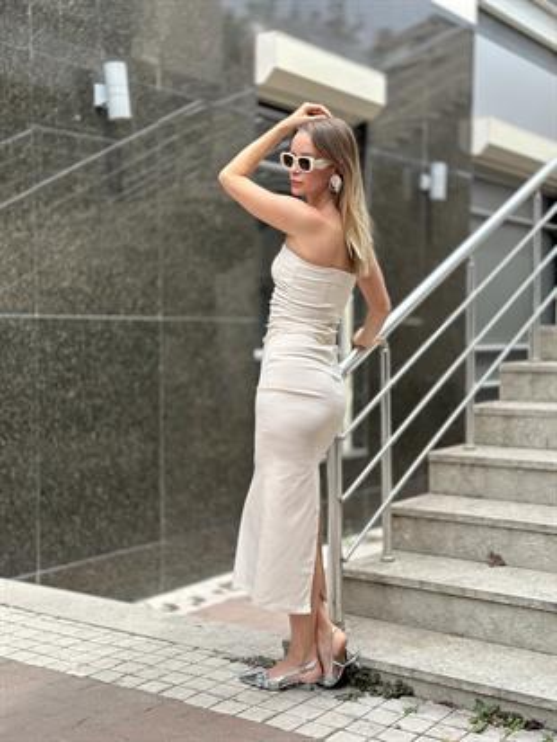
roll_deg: -1.2
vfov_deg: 39.6
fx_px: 1029
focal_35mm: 48
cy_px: 371
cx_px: 278
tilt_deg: -3.2
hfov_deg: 30.3
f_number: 1.78
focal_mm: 6.86
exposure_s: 1/1133
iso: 80
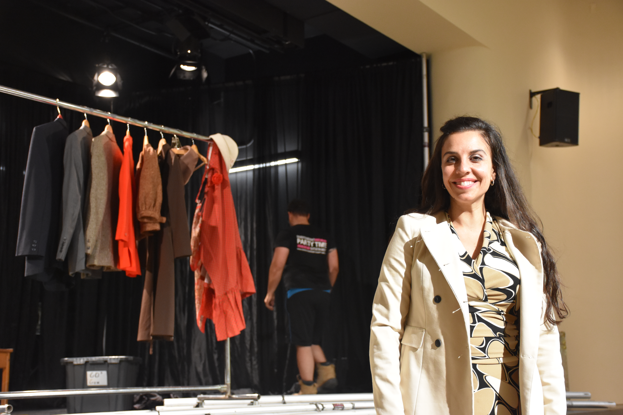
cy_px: 208
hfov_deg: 37.9
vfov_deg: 25.8
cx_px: 312
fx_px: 908
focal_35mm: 52
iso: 2000
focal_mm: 35
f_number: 4.2
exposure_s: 1/60
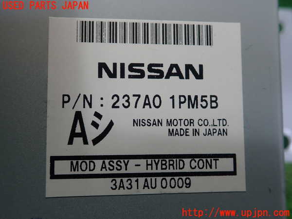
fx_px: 253
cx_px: 146
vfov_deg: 46.8
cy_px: 110
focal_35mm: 30
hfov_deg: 60.0
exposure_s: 1/125
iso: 160
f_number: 2.3
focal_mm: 5.5
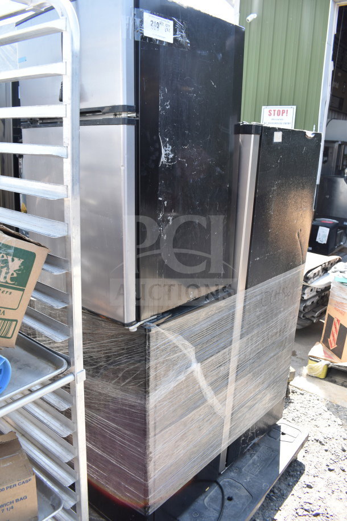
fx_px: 390
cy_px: 260
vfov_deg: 67.4
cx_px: 174
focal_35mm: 27
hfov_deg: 47.9
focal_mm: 18
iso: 200
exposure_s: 1/125
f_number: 5.6
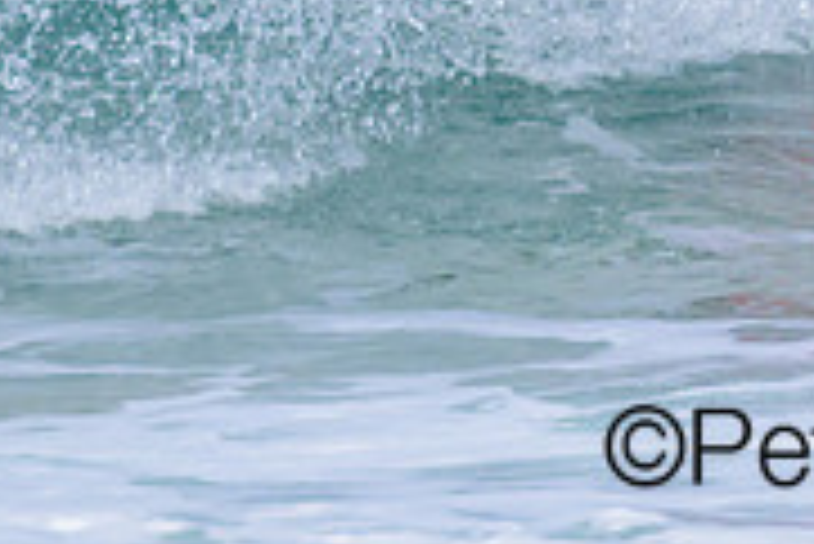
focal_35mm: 3510
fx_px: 79426
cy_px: -257
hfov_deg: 0.6
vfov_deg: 0.4
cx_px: 840
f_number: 11
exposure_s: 1/2000
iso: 720
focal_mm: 800
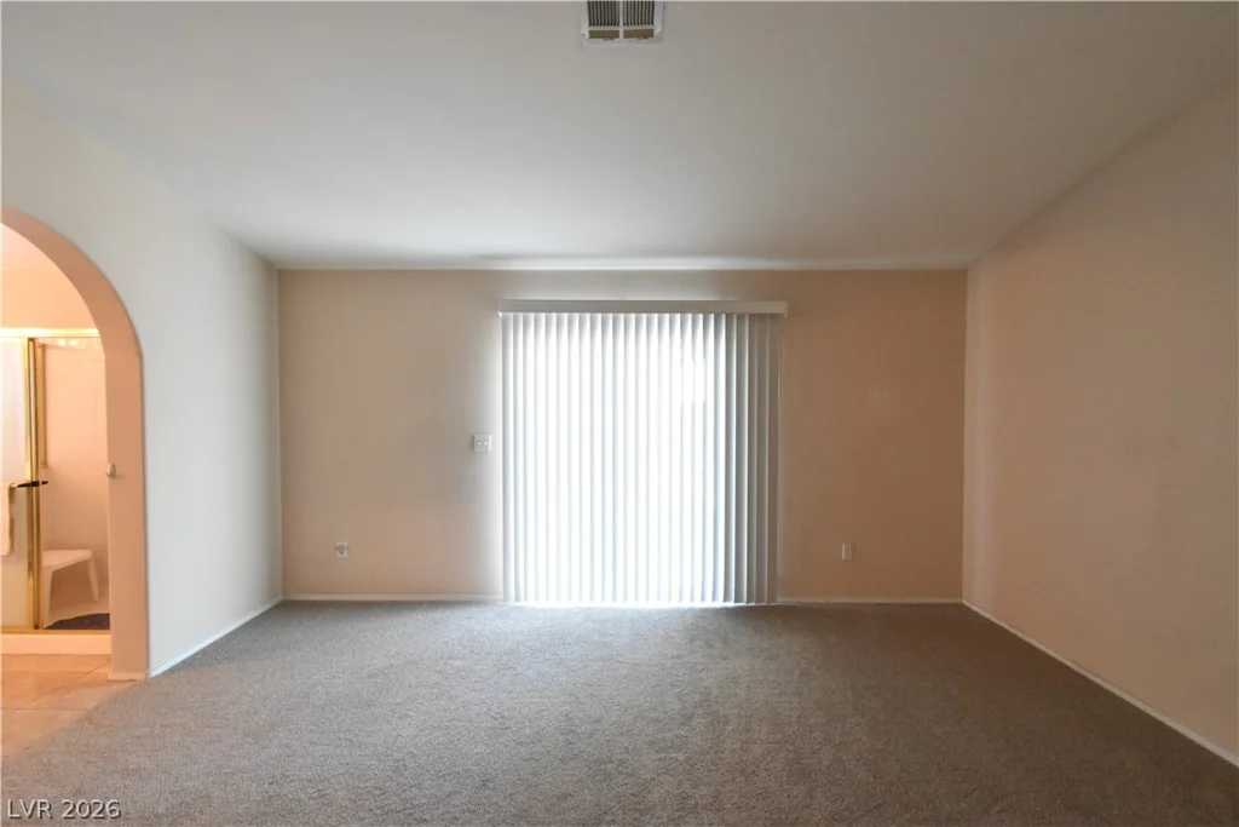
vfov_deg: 77.3
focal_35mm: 15
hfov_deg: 100.4
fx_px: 516
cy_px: 414
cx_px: 620
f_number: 18
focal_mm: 10
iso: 4000
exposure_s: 1/3
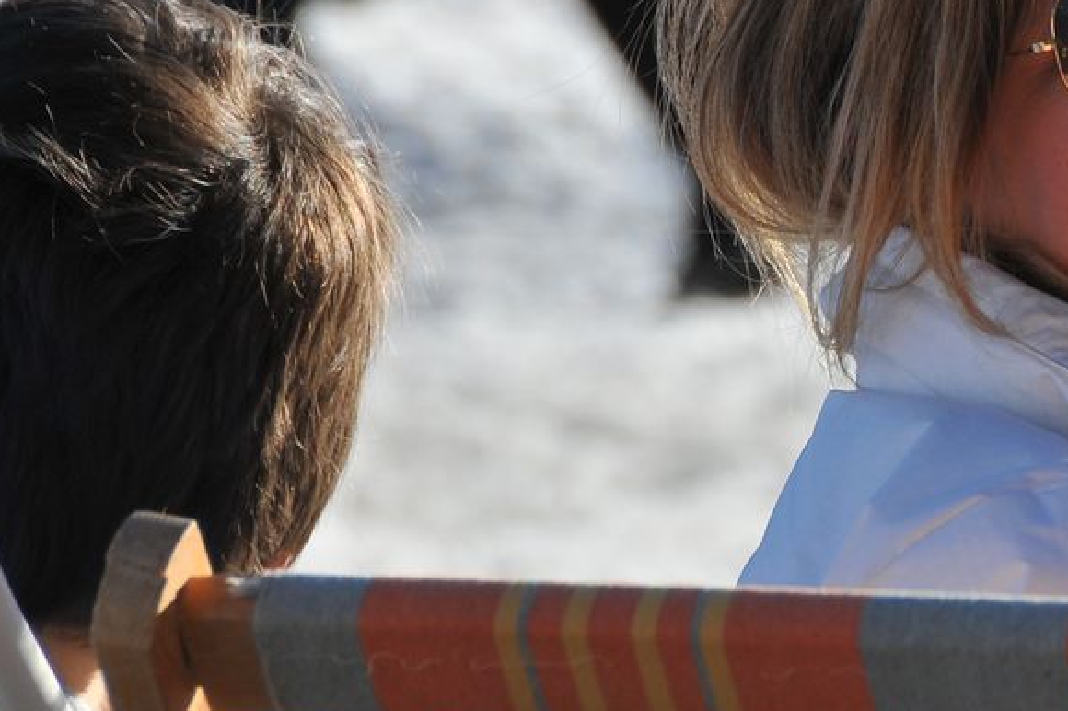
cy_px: 172
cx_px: 1287
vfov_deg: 1.7
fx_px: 24519
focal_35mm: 827
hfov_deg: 2.5
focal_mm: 200
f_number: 9
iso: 200
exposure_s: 1/320
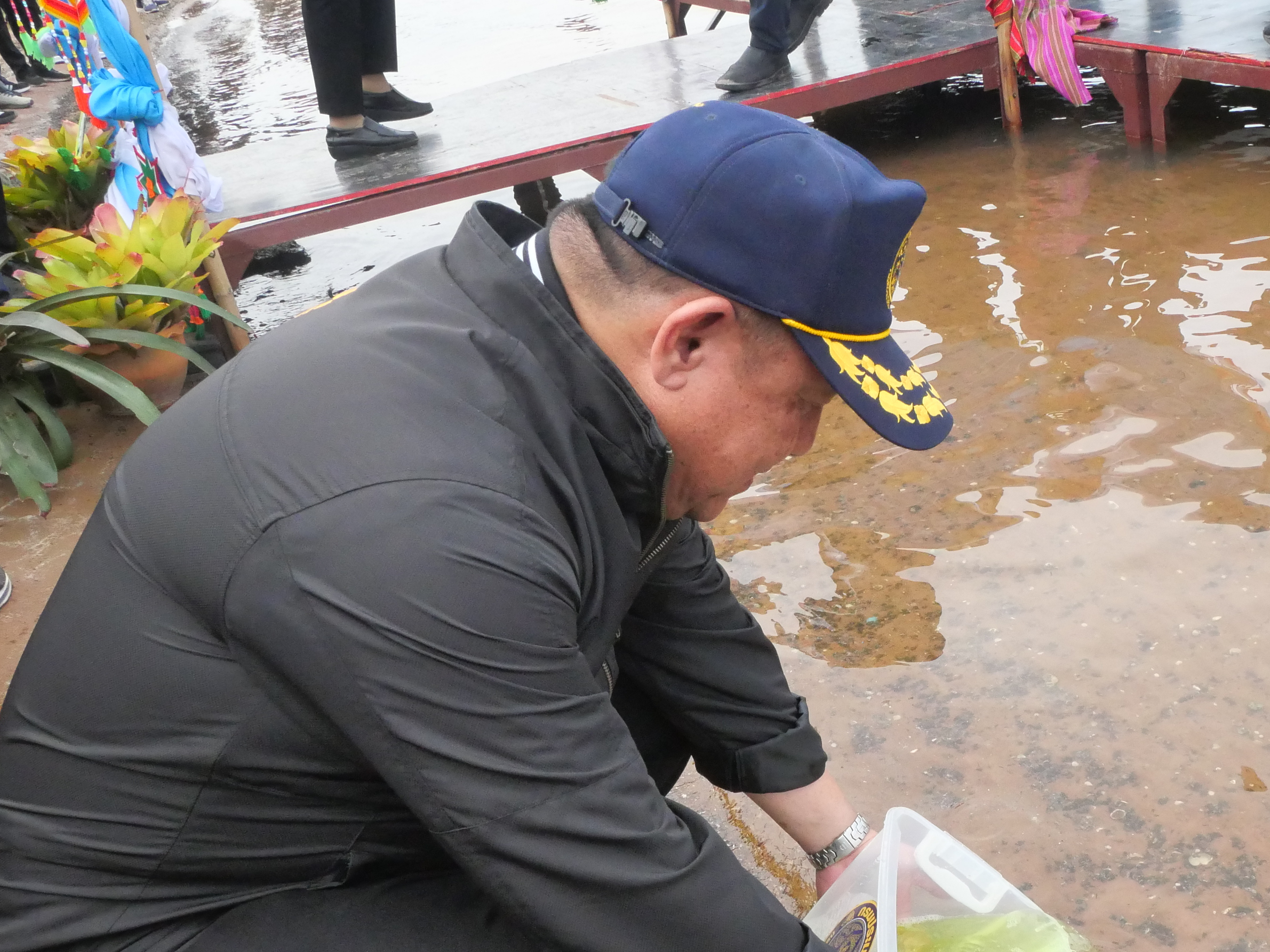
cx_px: 908
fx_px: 1321
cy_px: 656
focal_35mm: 36
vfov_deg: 39.1
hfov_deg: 49.8
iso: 3200
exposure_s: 1/1000
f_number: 11
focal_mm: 12
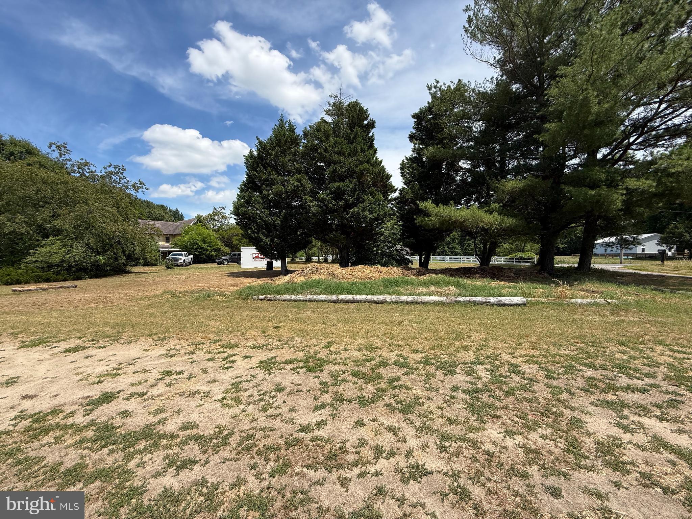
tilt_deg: +0.4
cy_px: 260
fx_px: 280
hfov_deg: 102.1
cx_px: 346
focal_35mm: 14
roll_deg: +0.8
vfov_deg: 85.7
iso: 50
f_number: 2.2
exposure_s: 1/1534
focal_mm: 2.22
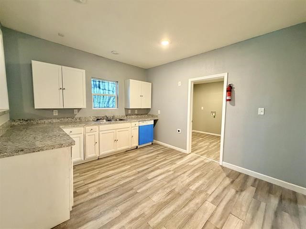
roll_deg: -0.9
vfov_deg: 85.7
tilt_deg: -4.6
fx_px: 124
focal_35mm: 14
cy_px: 114
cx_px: 153
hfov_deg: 102.1
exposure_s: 1/60
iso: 500
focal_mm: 2.22
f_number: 2.2
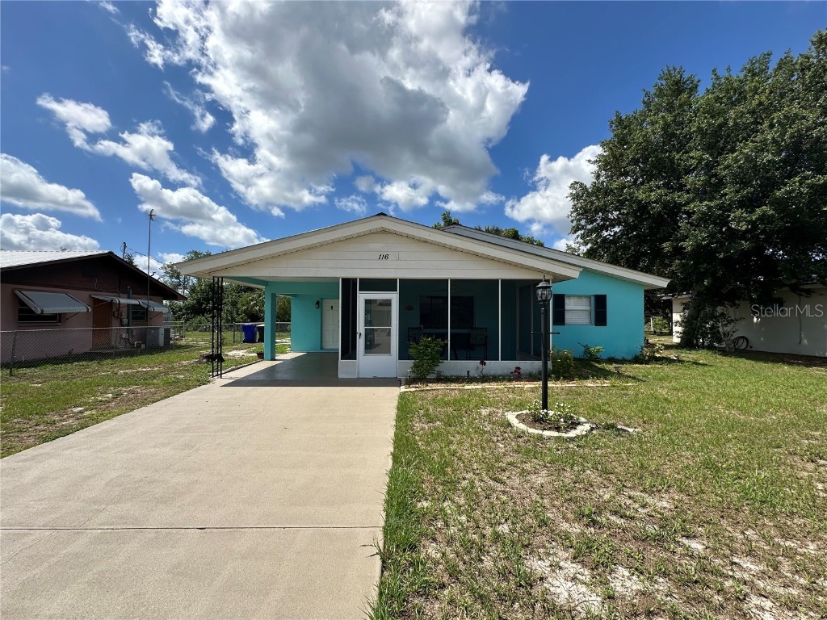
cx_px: 414
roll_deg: -0.3
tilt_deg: +1.9
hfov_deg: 102.1
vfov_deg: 85.7
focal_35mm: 14
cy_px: 310
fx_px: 334
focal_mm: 2.22
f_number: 2.2
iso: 50
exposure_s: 1/2451
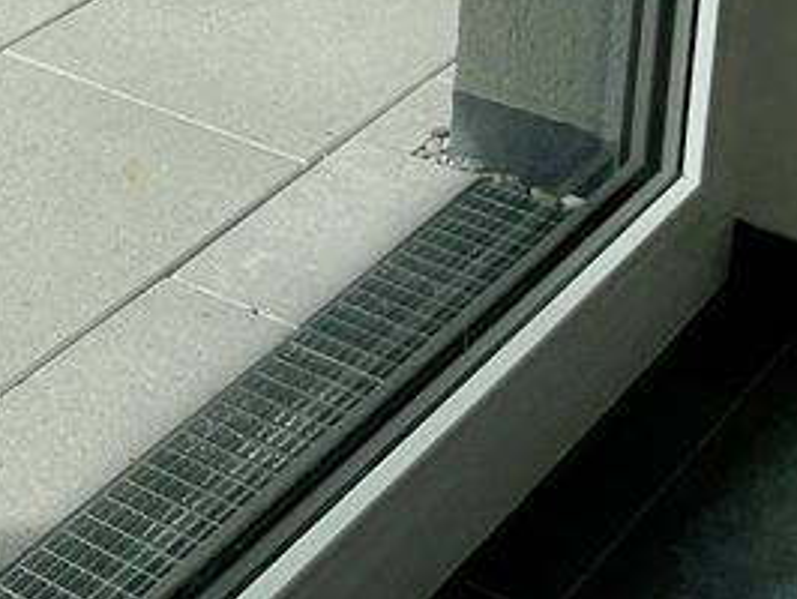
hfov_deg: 16.7
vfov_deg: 13.2
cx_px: -593
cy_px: -518
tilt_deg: -12.7
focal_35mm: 100
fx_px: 2304
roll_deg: +1.9
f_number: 1.6
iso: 32
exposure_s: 1/3040
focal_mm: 4.2
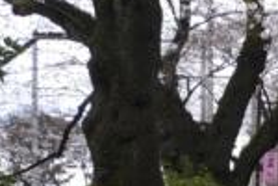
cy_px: 270
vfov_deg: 12.0
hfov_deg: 17.8
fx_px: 842
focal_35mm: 109
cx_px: 341
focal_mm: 5.8
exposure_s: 1/200
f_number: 2.8
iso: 64
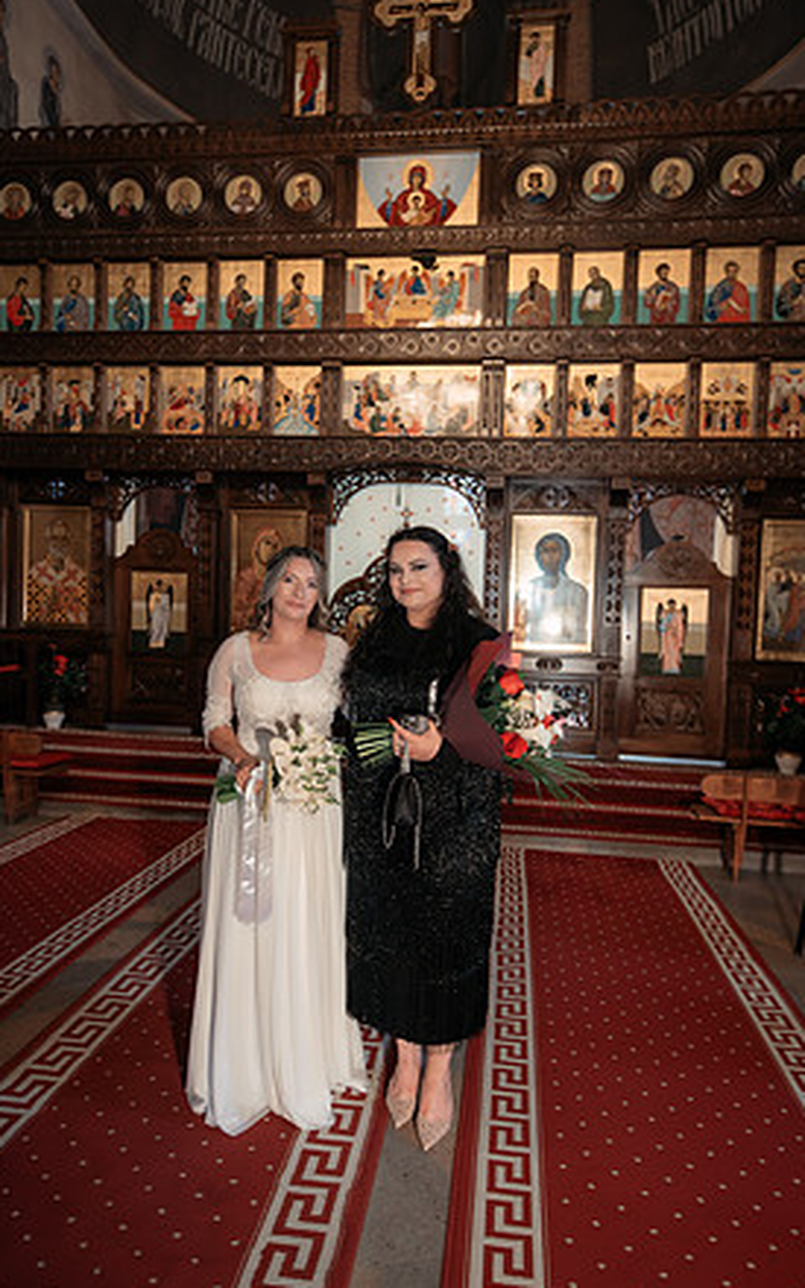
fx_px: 842
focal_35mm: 24
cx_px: 383
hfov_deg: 51.1
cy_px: 644
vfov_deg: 74.8
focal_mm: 23
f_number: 2.8
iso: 3200
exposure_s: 1/200
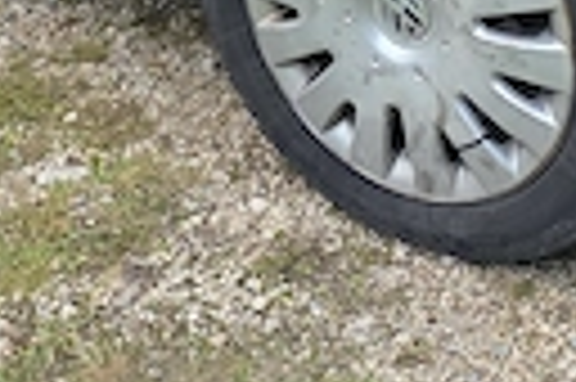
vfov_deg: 11.5
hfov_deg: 18.0
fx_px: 1790
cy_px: -270
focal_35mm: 112
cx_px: 526
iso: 320
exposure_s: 1/100
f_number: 1.7
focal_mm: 6.3
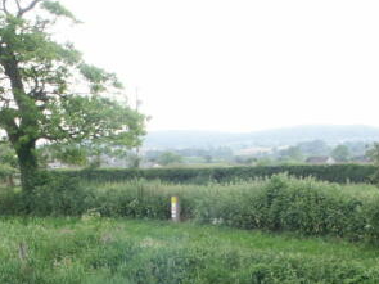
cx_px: 163
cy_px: 241
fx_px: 886
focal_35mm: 81
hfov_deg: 24.1
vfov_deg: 18.0
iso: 100
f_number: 6.7
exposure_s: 1/45
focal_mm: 10.7
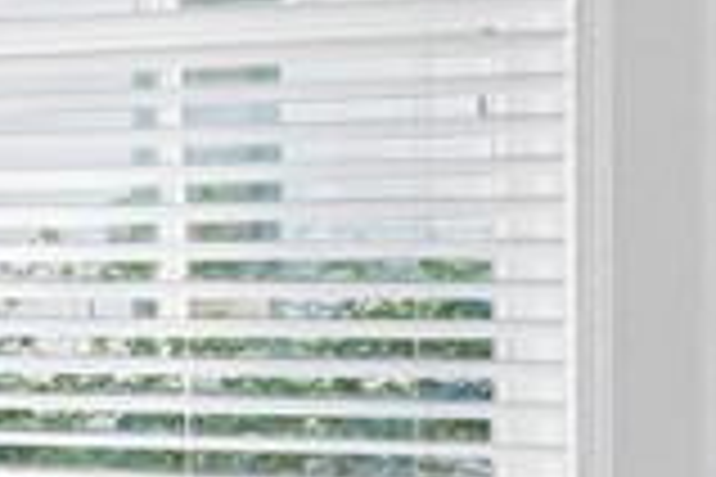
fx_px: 2168
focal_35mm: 109
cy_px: 284
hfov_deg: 10.1
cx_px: -1677
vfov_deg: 12.6
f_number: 9
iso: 320
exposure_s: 1/250
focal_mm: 16
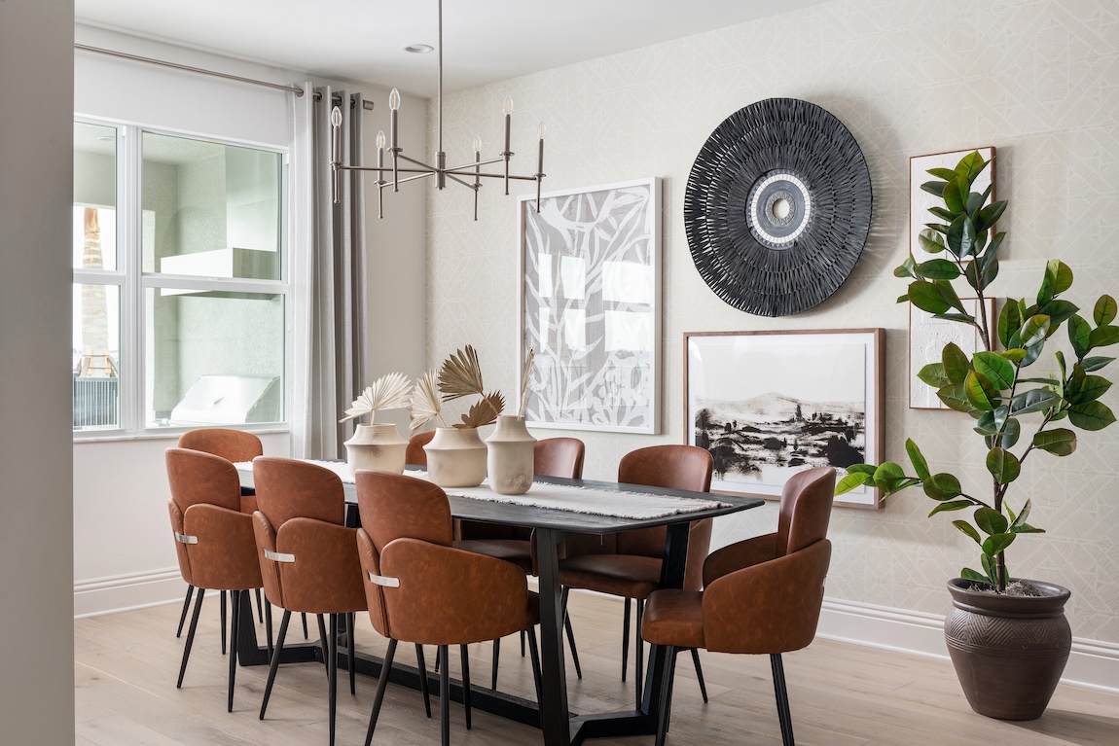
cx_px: 560
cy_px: 373
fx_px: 1119
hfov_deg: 53.1
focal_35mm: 36
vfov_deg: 36.9
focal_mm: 36
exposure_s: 1
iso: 80
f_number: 8
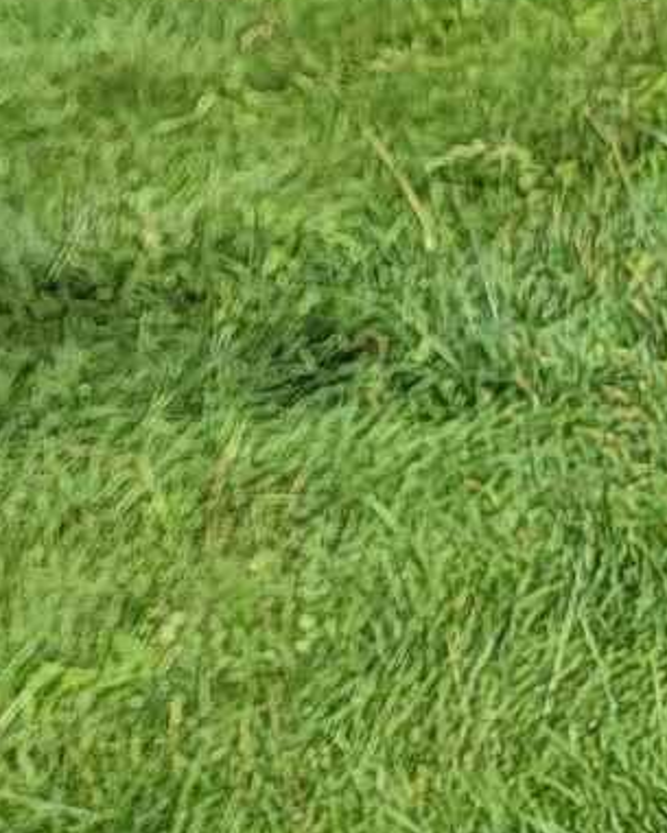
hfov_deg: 6.6
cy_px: -593
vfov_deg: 9.8
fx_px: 4662
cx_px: 2581
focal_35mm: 189
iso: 16
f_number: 1.8
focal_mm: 6.7
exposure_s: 1/970
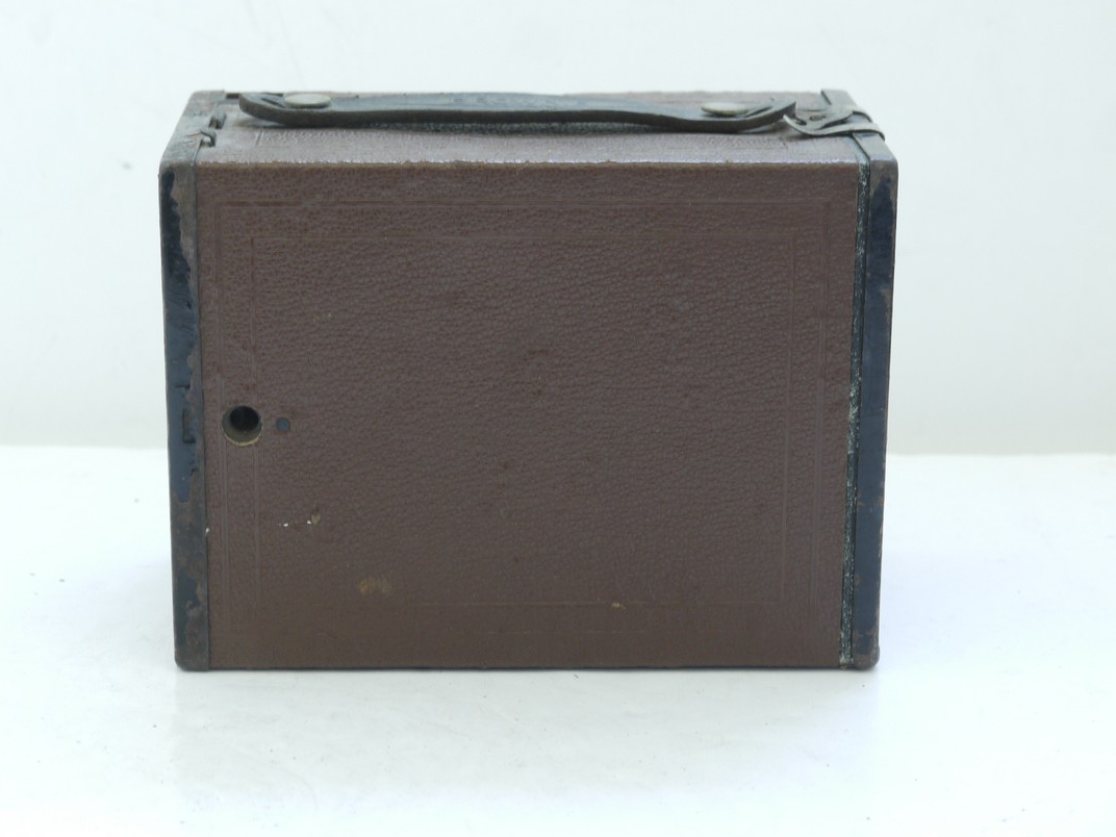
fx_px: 3031
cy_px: 408
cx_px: 497
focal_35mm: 94
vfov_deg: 15.7
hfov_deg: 20.9
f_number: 10
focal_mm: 42
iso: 400
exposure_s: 1/5
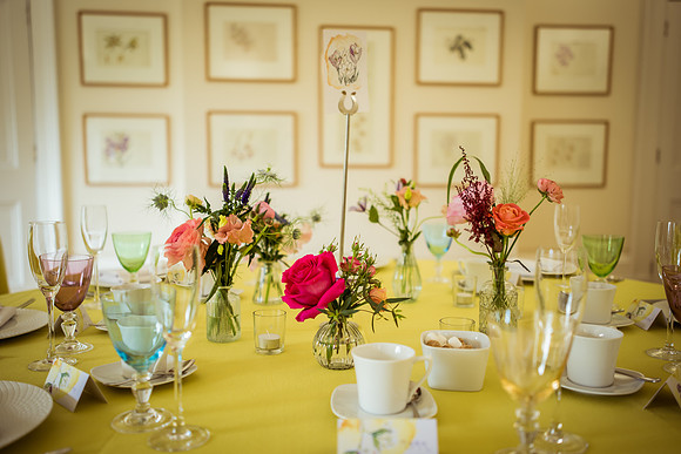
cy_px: 227
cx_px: 340
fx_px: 662
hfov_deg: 54.4
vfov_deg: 37.9
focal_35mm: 35
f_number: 2
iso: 360
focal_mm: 35
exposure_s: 1/200
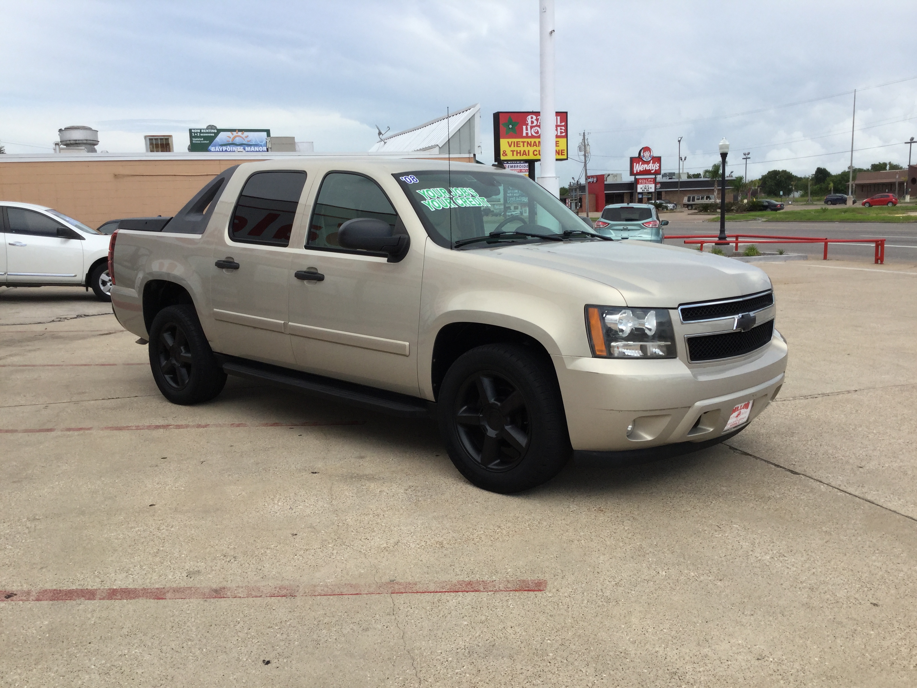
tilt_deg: -9.3
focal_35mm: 31
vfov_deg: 45.4
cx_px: 458
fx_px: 821
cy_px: 344
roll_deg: +0.6
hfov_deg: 58.4
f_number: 2.4
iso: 25
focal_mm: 3.3
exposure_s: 1/981
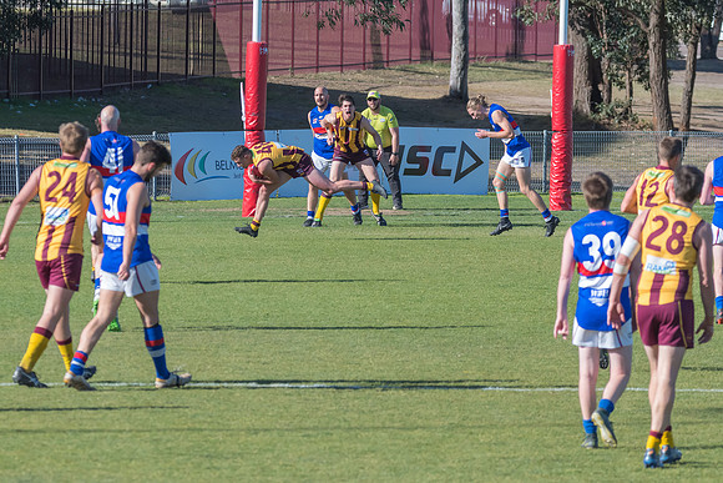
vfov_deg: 3.8
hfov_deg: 5.7
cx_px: 382
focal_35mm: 363
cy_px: 217
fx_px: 7301
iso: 800
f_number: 8
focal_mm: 220
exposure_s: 1/1600
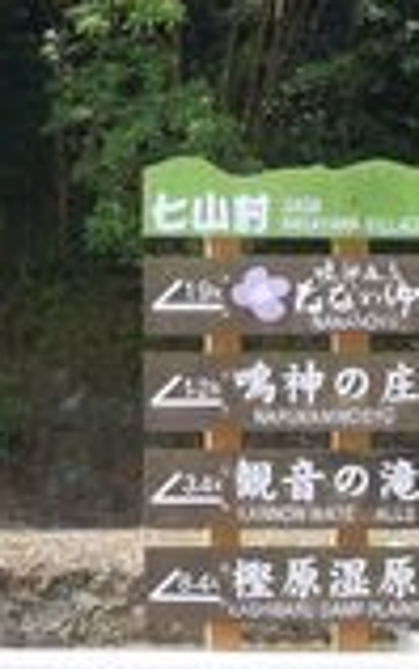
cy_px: 491
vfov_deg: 10.5
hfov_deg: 6.6
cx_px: 296
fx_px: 3629
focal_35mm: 199
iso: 100
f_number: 5.2
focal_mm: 13.2
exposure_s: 1/160
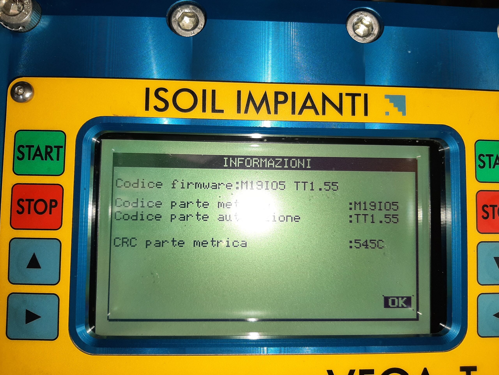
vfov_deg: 53.1
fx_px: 375
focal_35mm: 26
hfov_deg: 67.3
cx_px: 250
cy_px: 188
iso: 40
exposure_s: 1/218
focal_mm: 3.93
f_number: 1.7
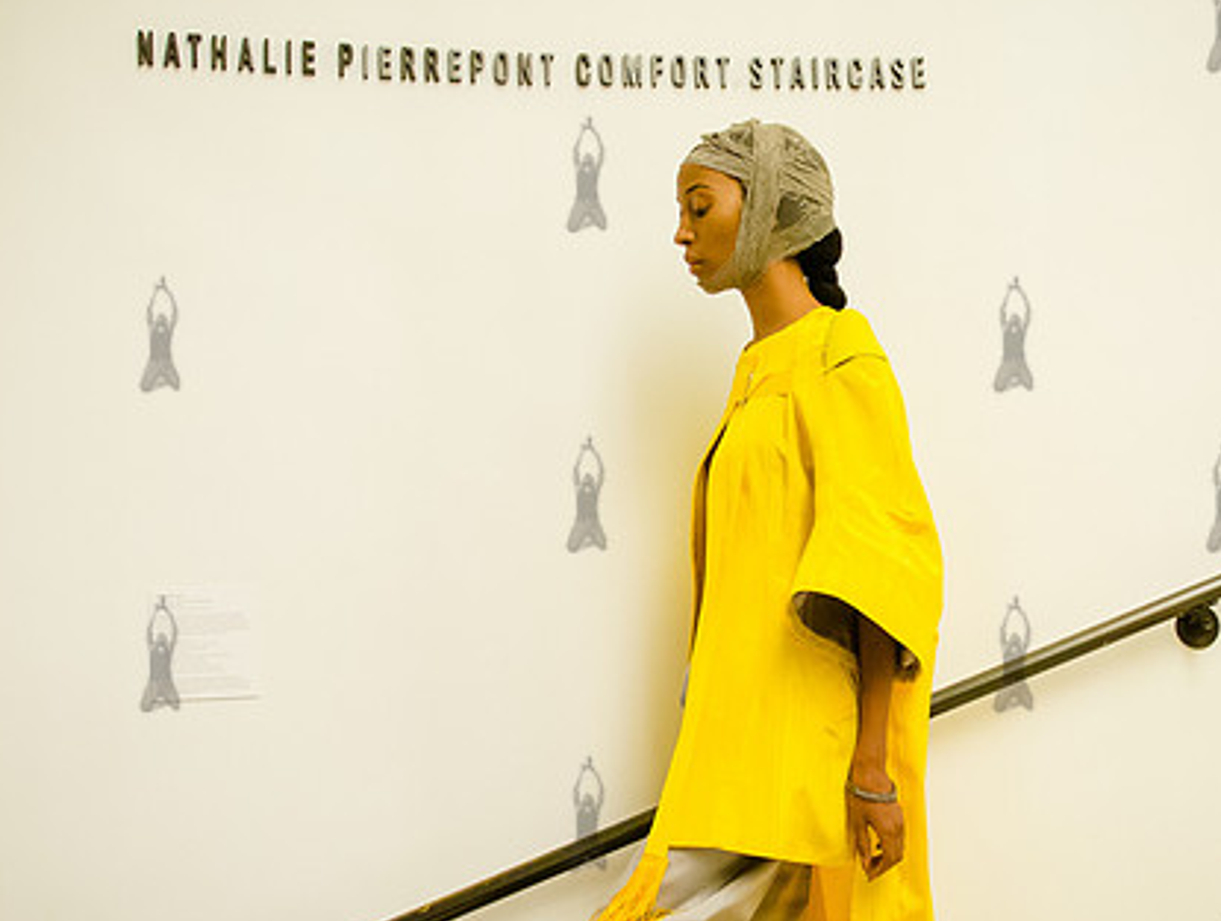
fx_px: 1697
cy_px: 510
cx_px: 841
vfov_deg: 30.3
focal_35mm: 48
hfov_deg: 39.0
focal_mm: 24
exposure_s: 1/320
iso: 5000
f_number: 2.8
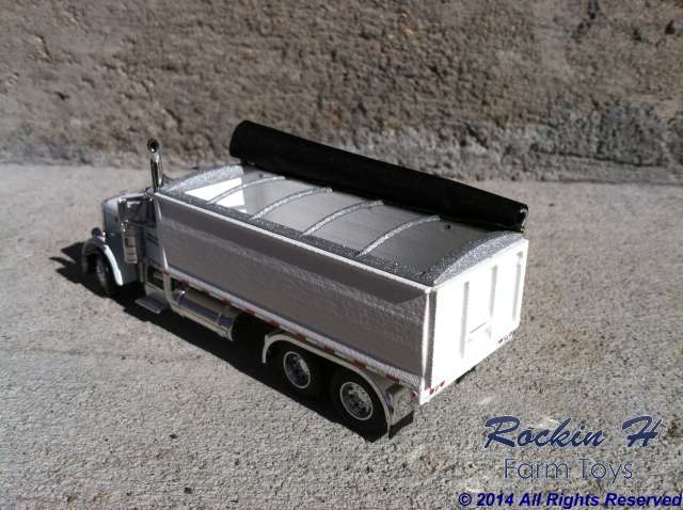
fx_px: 690
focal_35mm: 35
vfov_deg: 40.6
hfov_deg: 52.7
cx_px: 342
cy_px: 255
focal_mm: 3.85
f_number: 2.8
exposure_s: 1/2727
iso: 80
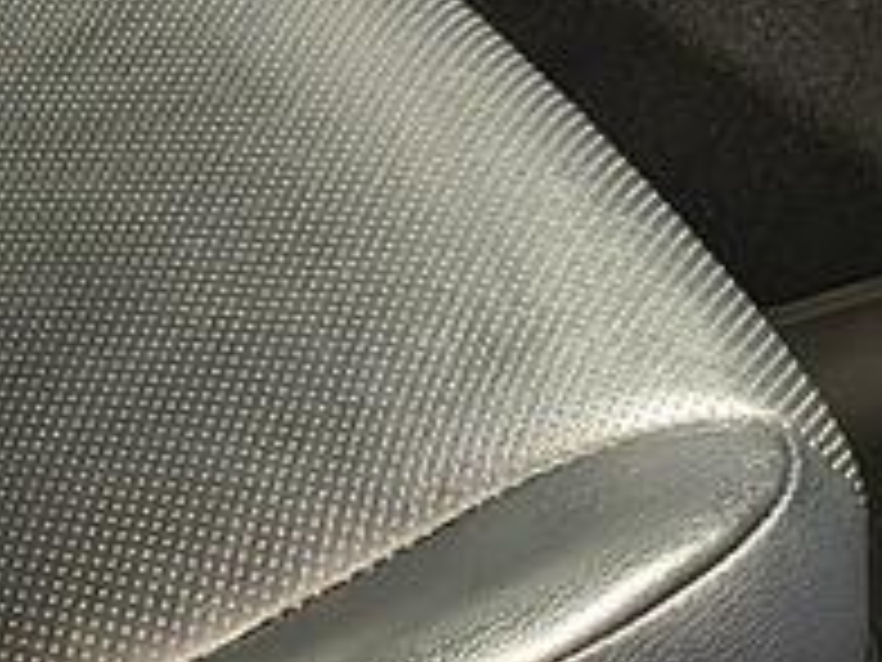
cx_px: -45
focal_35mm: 157
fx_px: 4000
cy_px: 45
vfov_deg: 9.4
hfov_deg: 12.4
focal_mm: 5.56
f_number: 1.8
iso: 1260
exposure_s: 1/30
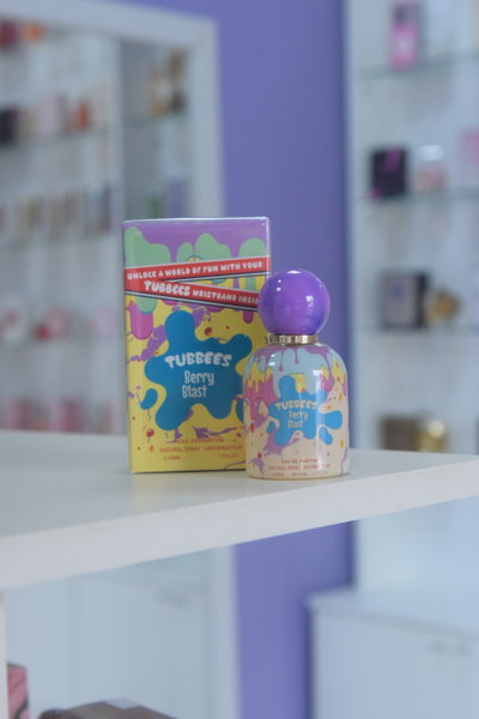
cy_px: 360
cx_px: 240
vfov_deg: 30.5
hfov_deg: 20.6
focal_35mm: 66
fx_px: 1317
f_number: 4.5
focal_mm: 44
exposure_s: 1/400
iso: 3200
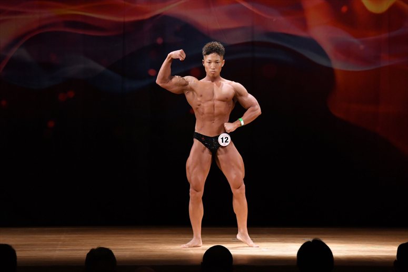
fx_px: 2549
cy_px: 136
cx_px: 204
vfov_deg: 6.1
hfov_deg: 9.2
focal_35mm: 225
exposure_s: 1/400
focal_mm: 150
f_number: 5.6
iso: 4000
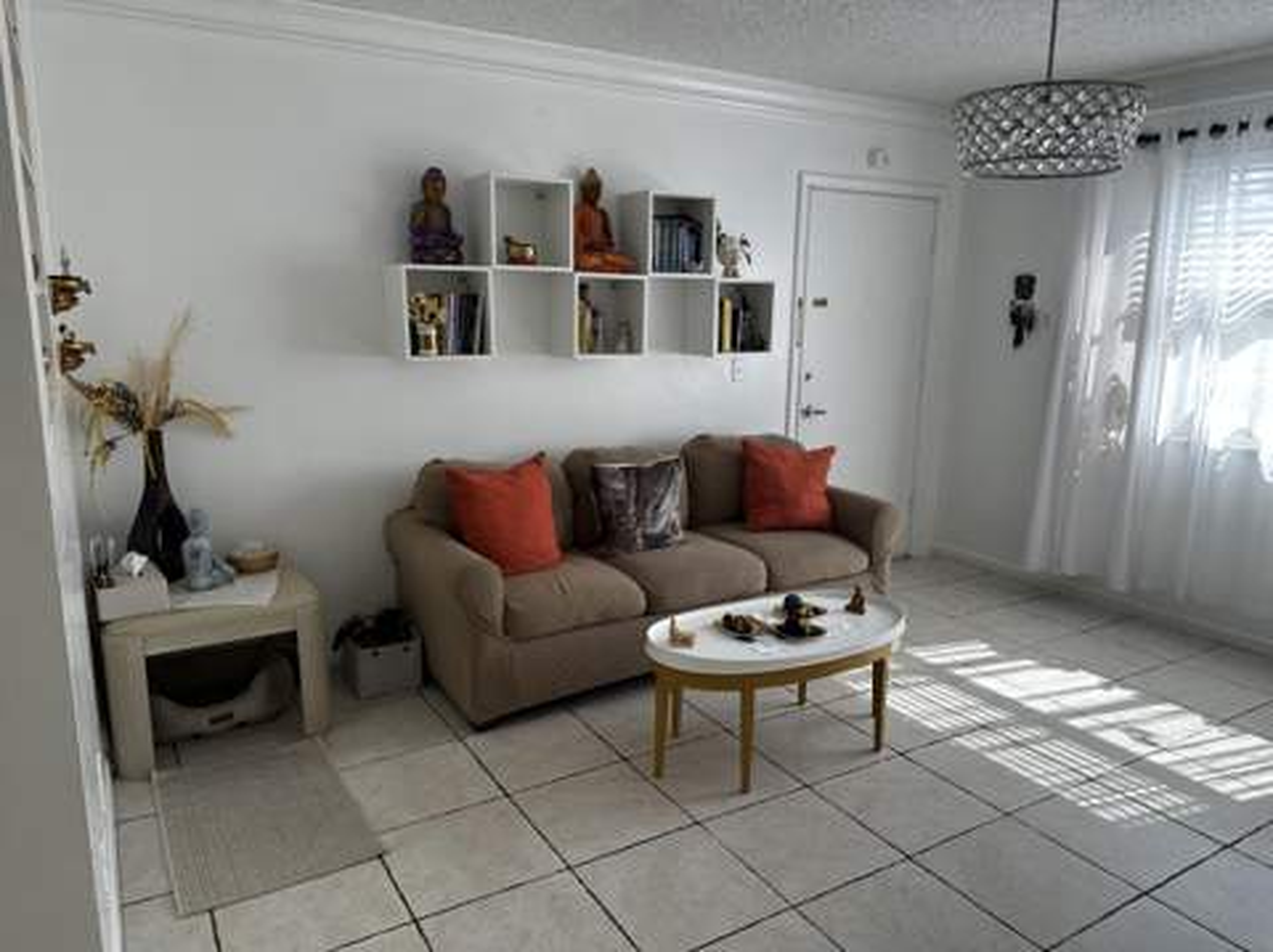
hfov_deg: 71.7
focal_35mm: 24
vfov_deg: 56.7
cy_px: 476
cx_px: 636
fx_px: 882
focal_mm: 6.86
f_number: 1.78
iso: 64
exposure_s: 1/168
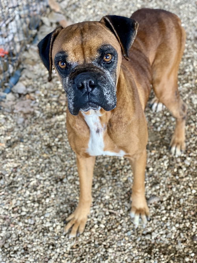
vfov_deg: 36.8
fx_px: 395
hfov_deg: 28.0
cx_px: 98
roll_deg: +5.7
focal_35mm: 52
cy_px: 132
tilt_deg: -44.4
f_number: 2
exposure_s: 1/104
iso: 250
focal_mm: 6
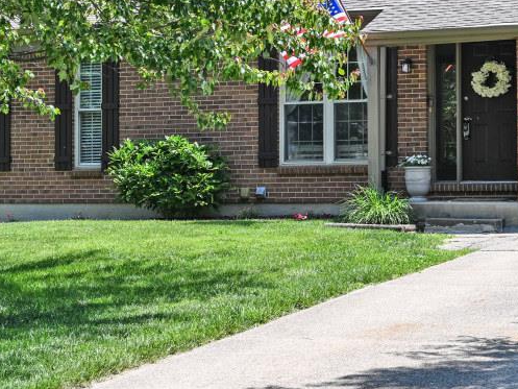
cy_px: 144
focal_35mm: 87
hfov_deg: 22.3
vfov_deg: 17.0
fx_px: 1302
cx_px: 395
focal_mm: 30
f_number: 5.6
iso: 100
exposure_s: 1/250
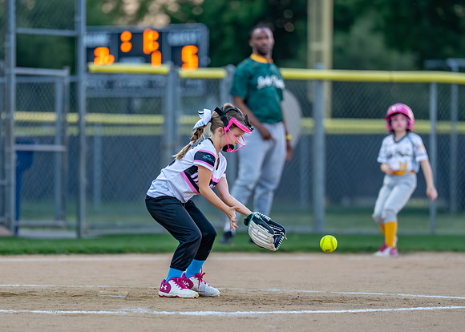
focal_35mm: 322
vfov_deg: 4.5
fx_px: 4256
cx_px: 217
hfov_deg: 6.3
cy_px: 184
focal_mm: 200
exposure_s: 1/1250
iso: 2000
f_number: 2.8
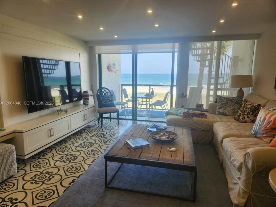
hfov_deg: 73.9
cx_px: 138
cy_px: 104
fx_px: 183
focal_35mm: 23
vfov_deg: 58.9
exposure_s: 1/120
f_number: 1.8
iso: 40
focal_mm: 5.4
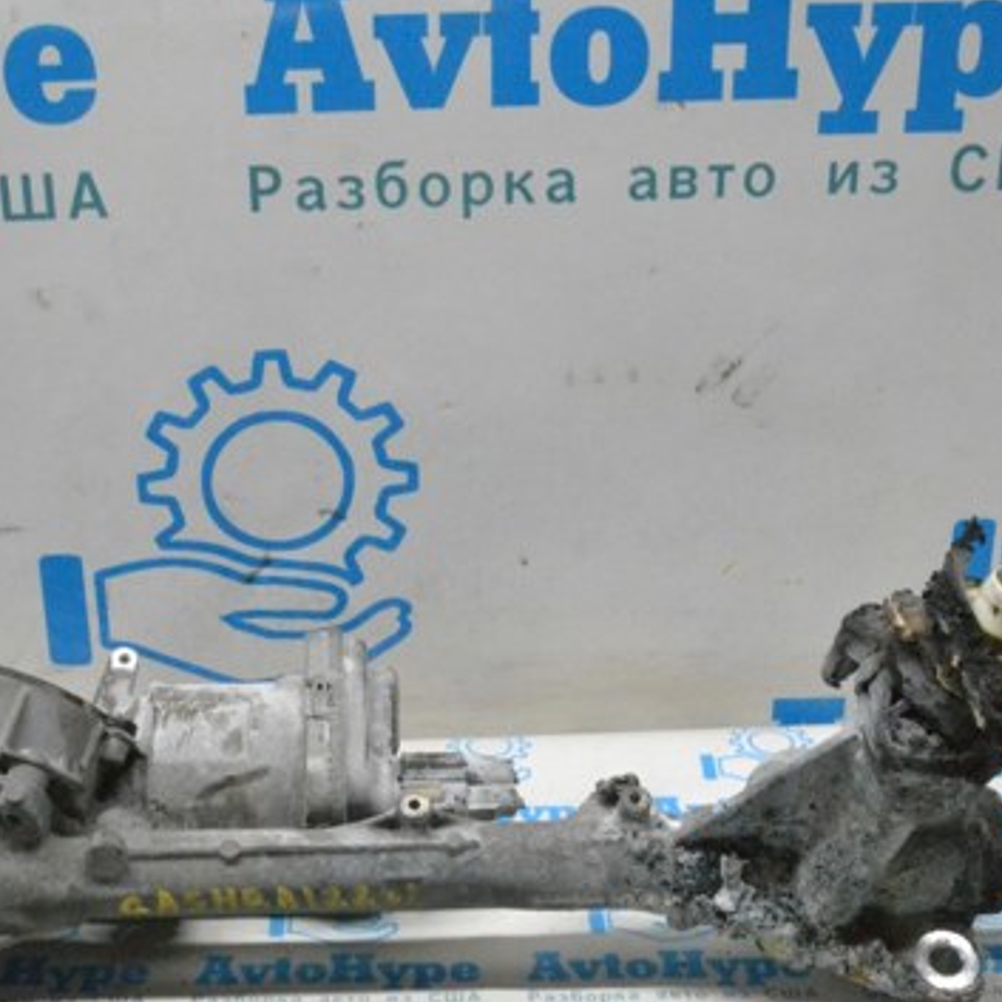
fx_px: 1965
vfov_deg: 28.6
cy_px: 579
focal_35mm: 60
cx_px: 400
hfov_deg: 28.5
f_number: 18
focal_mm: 26
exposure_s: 1/50
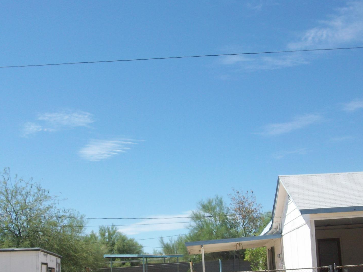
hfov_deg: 38.9
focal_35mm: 49
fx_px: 514
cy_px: 167
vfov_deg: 29.6
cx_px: 198
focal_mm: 5.7
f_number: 5.5
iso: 64
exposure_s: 1/304
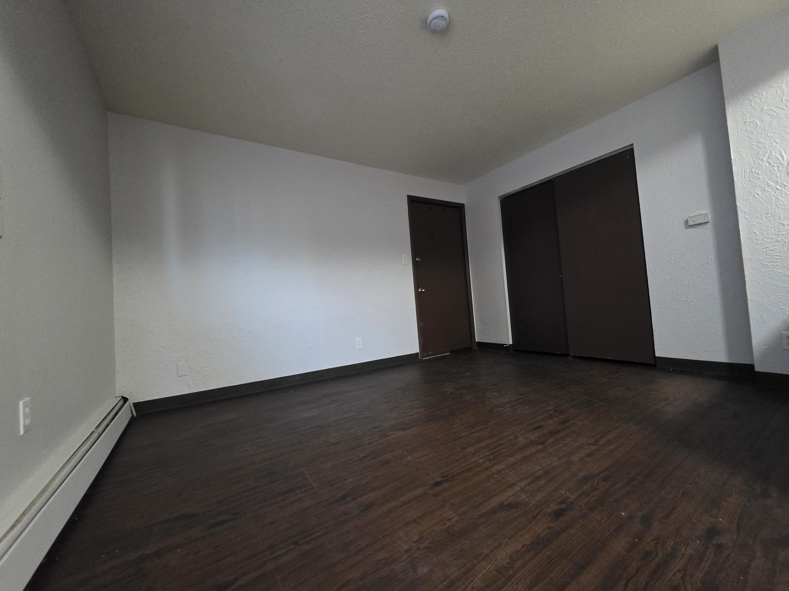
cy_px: 296
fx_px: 296
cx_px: 394
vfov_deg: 89.9
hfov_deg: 106.2
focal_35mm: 13
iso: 800
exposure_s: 1/40
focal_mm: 2.2
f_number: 1.9
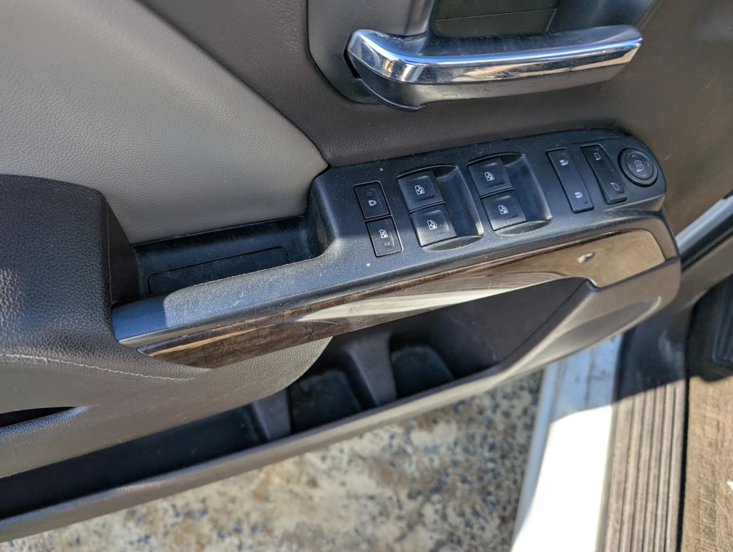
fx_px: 509
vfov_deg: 56.9
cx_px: 366
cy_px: 276
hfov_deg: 71.5
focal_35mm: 24
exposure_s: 1/264
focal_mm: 6.9
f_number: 1.68
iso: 27
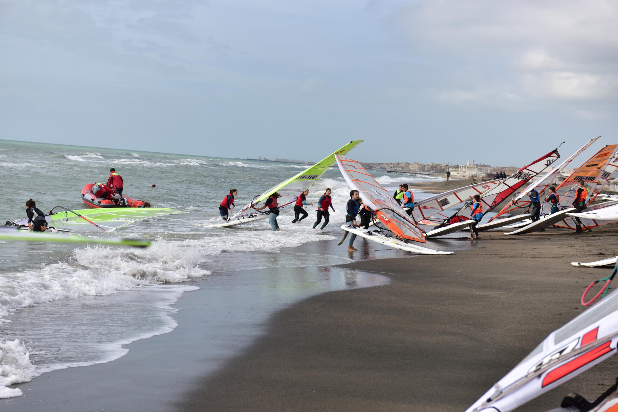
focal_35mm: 70
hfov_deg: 28.8
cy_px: 206
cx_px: 309
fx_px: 1202
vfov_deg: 19.5
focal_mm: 70
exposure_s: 1/800
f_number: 5
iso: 100
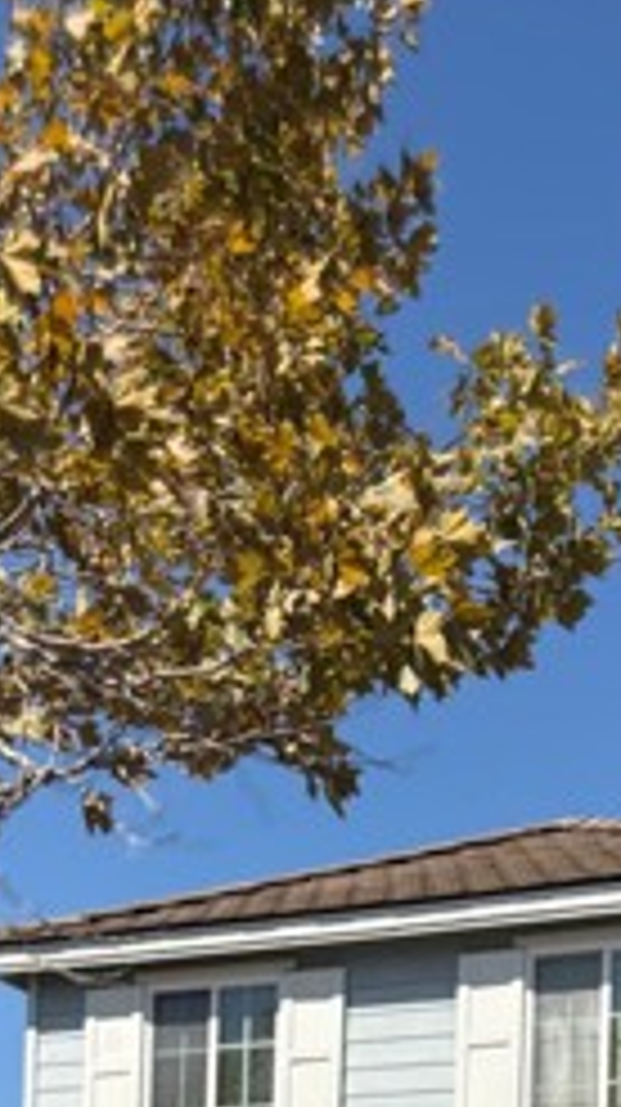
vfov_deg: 26.7
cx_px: 526
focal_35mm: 68
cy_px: 1404
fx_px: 1995
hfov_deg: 17.5
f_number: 1.78
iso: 80
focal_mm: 6.76
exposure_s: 1/4975
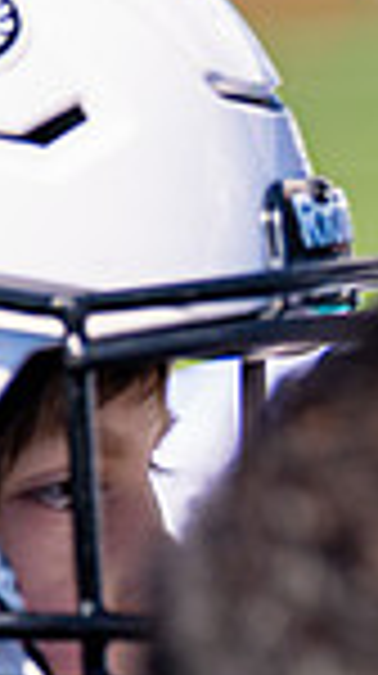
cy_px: -36
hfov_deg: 1.7
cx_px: 1011
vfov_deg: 3.1
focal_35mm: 693
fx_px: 12390
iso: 125
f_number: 2.8
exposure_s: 1/2000
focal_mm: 134
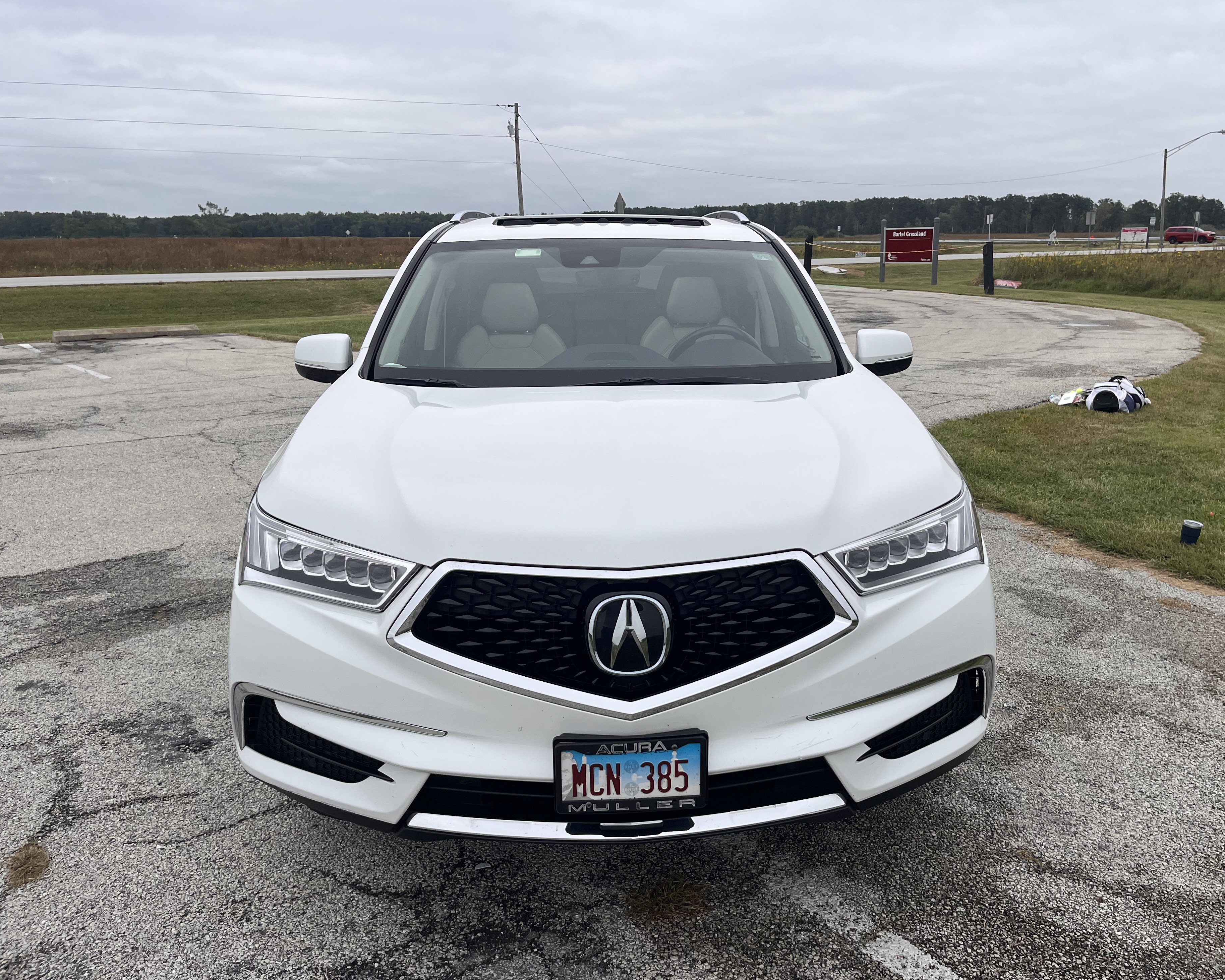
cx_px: 673
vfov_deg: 51.5
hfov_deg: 62.1
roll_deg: +1.3
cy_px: 479
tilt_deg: -8.8
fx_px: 1015
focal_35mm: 28
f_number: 1.6
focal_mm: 5.1
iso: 50
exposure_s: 1/2825
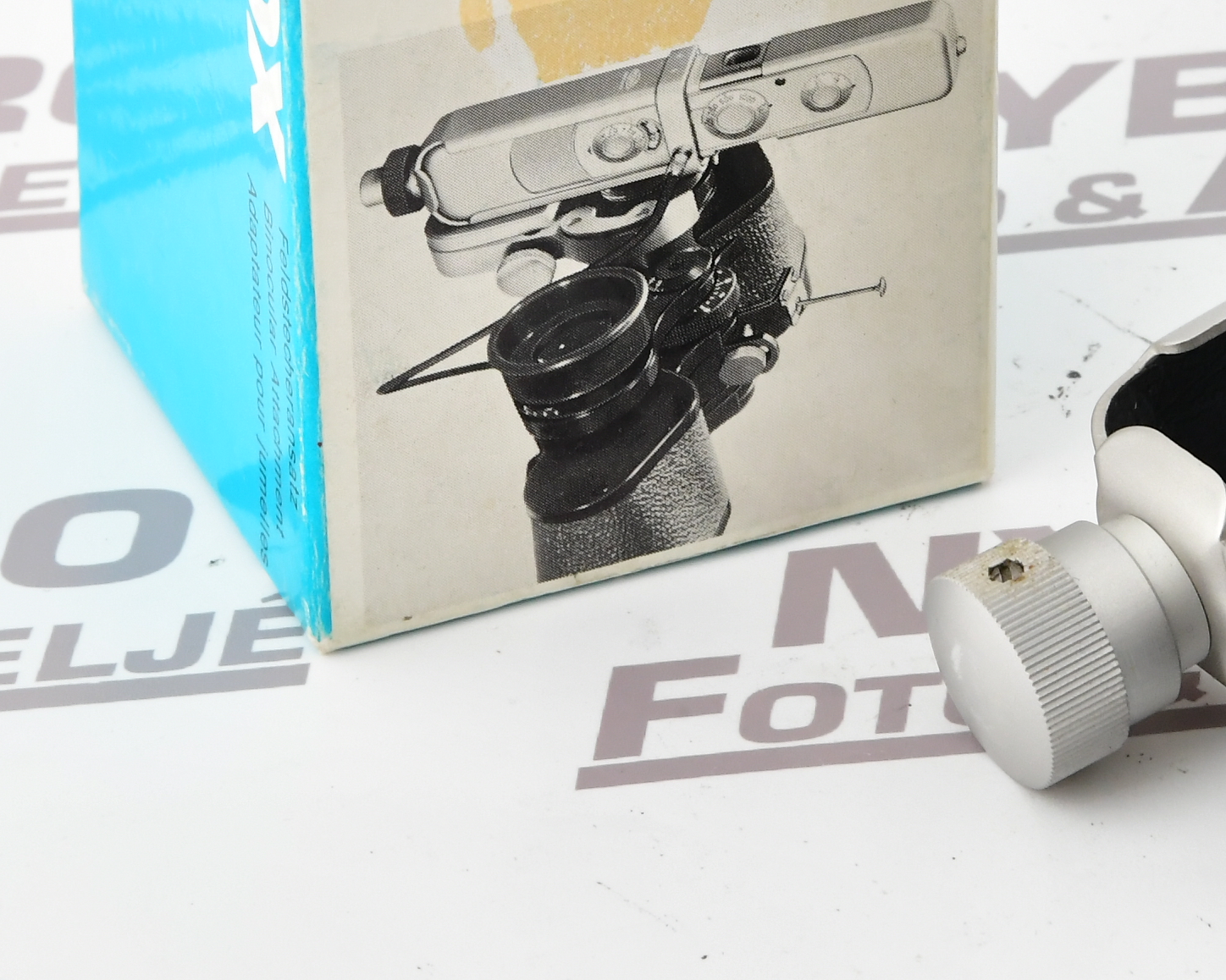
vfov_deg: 6.7
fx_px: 8308
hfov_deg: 8.4
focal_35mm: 229
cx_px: 965
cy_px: 83
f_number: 16
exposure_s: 1/125
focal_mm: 92
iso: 1600
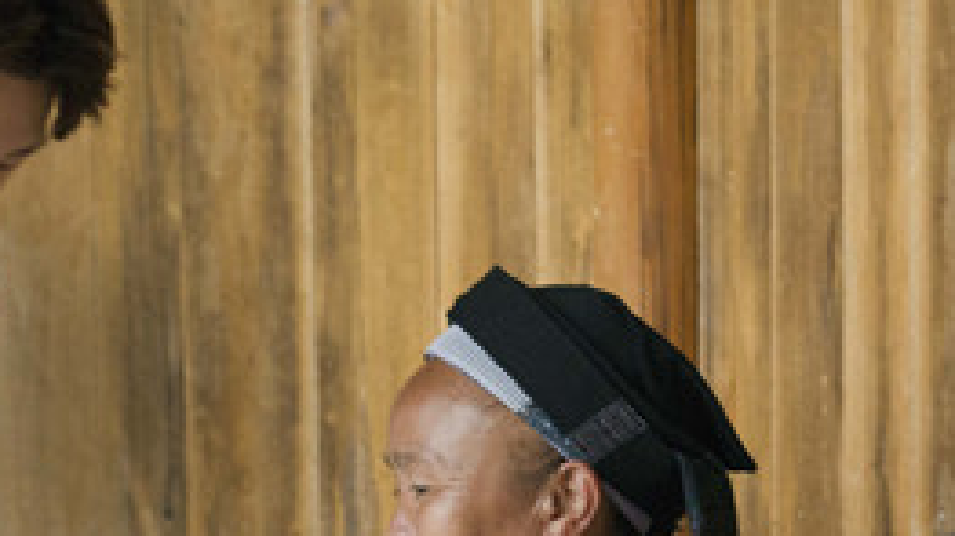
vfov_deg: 4.0
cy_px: 594
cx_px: 631
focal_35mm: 306
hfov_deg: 7.1
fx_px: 7744
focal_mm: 85
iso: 1250
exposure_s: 1/125
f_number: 4
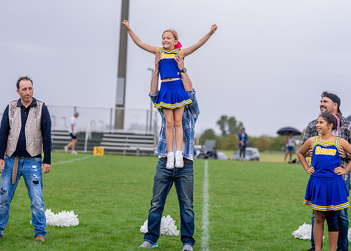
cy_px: 111
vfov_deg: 11.9
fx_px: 1201
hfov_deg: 16.6
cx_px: 142
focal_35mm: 121
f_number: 2.8
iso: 500
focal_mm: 101
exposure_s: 1/1600
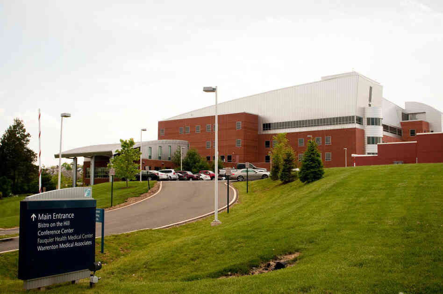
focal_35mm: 42
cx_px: 222
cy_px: 147
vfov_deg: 31.8
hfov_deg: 46.5
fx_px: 516
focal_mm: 28
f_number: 5.6
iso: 400
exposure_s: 1/1600
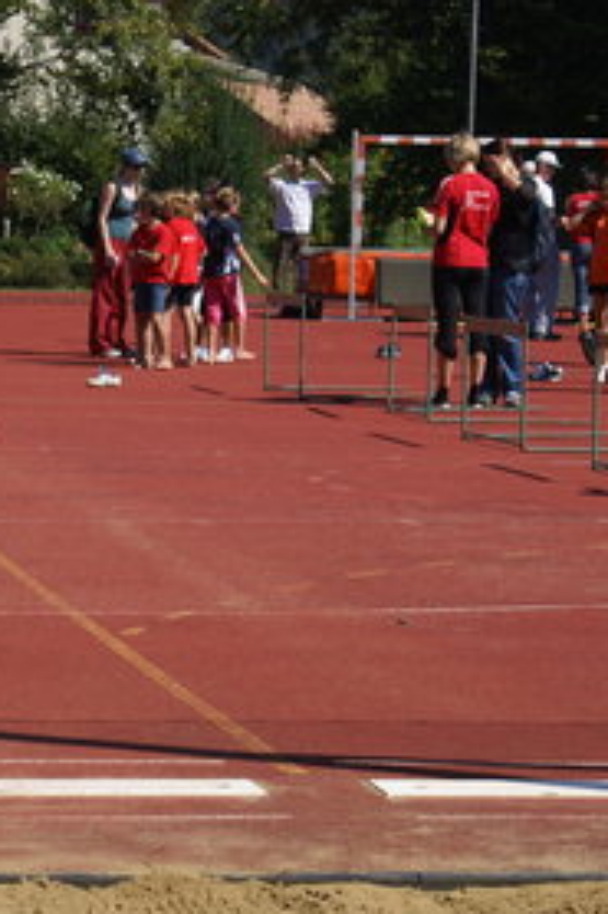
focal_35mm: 175
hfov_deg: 7.8
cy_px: 511
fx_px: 4439
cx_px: 26
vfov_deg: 11.8
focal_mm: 60
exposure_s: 1/250
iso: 100
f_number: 9
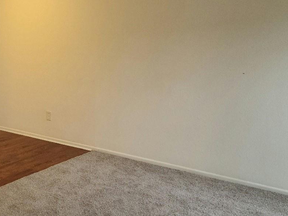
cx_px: 48
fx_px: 474
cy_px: 60
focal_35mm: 57
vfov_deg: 25.4
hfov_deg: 32.6
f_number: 2
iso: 125
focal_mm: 5.9
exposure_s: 1/30
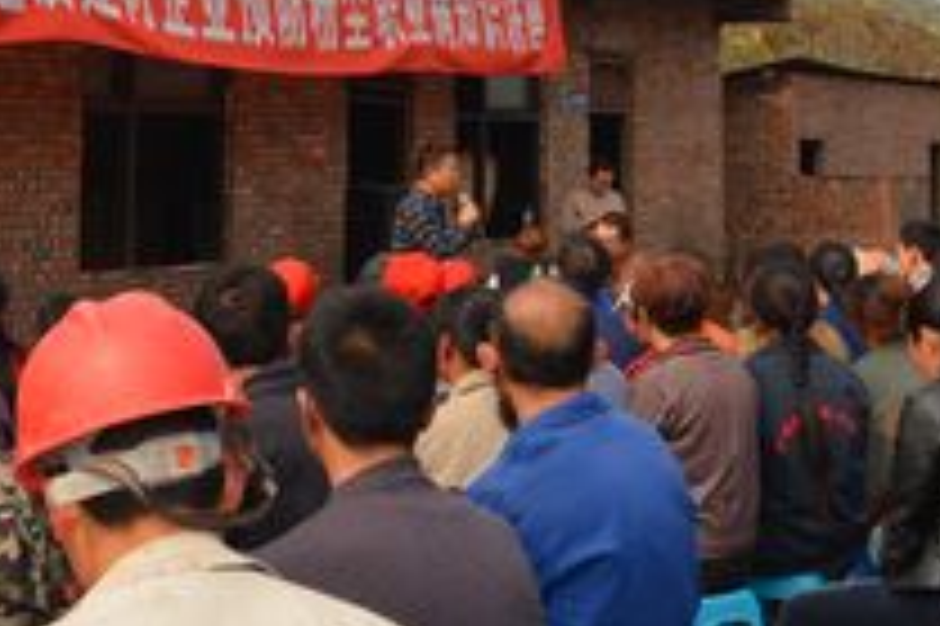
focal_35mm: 86
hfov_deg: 23.7
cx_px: 513
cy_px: -97
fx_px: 2244
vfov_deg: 15.4
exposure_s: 1/200
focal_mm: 24
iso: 100
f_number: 8
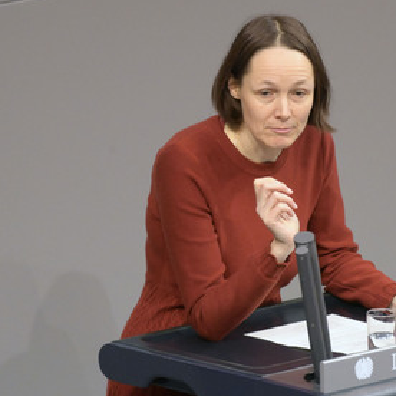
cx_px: 278
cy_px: 199
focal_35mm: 541
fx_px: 7002
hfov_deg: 3.2
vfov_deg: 3.2
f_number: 5.6
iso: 12800
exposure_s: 1/320
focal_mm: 390
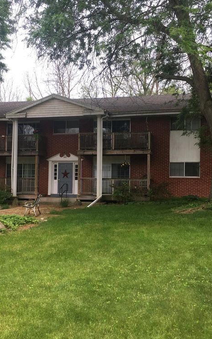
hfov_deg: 30.5
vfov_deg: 47.2
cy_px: 172
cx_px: 92
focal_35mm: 42
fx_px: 388
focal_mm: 4.15
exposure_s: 1/225
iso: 25
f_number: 2.2
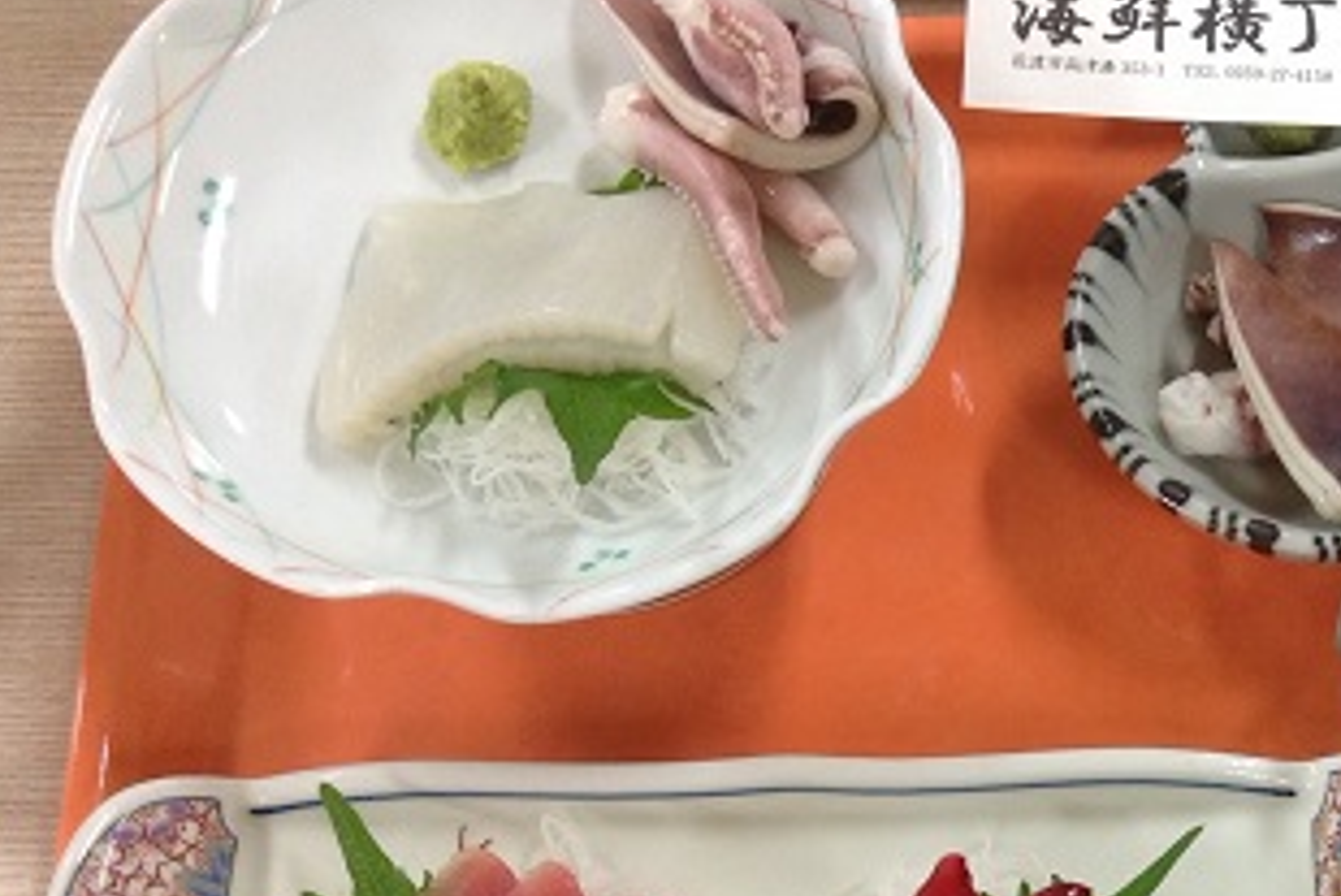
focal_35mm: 68
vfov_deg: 19.7
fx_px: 2534
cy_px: 770
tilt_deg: -72.3
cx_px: 1259
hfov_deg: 28.3
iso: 64
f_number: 2.4
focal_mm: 3.3
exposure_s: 1/24
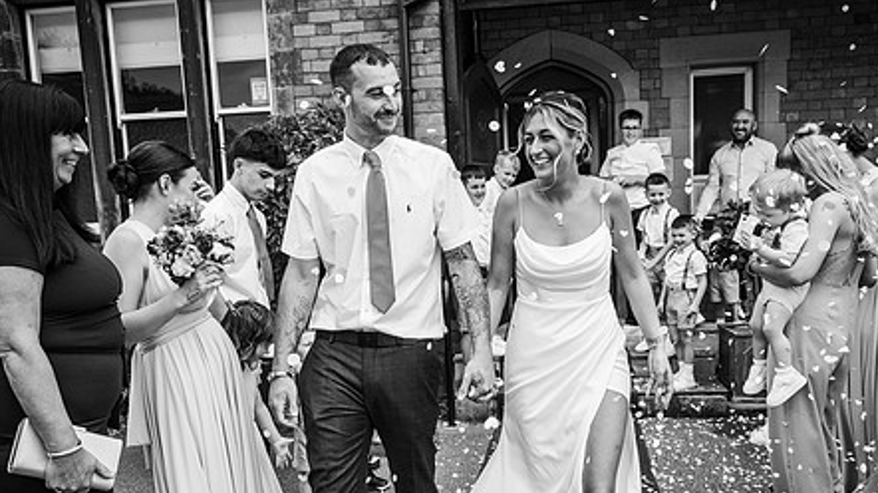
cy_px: 322
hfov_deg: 59.5
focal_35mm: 33
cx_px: 461
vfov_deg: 35.3
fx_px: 768
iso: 560
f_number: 4
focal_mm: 24
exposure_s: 1/1000
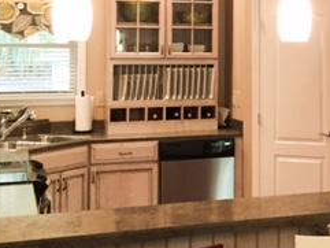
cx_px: 334
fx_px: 734
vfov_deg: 19.0
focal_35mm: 77
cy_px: 53
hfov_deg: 24.1
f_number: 2.2
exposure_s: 1/30
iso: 125
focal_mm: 4.15
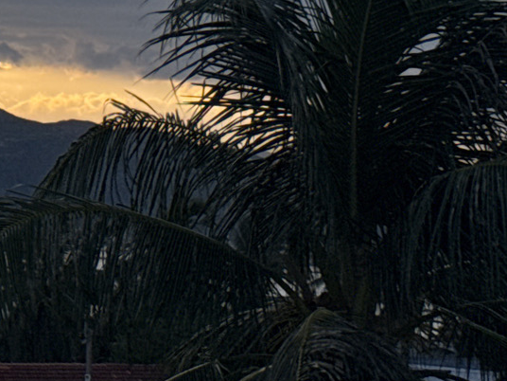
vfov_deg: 8.1
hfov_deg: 10.7
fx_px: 2622
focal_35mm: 179
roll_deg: -2.2
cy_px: -208
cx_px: -226
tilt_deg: +9.0
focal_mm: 6.76
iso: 64
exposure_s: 1/2865
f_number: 1.78
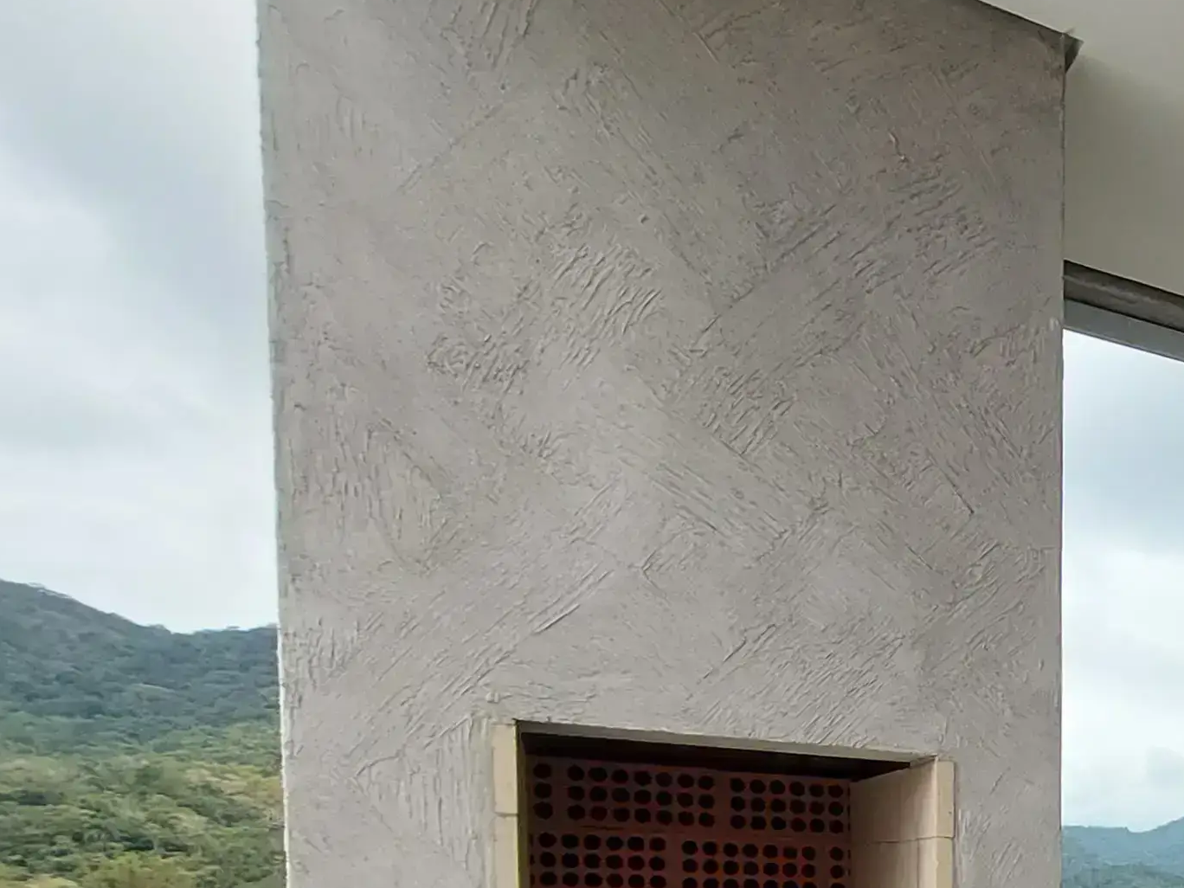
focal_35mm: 38
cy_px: 1008
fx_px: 1300
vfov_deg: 32.5
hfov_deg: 34.6
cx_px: 1536
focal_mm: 1.74
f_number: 2.2
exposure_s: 1/334
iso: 40
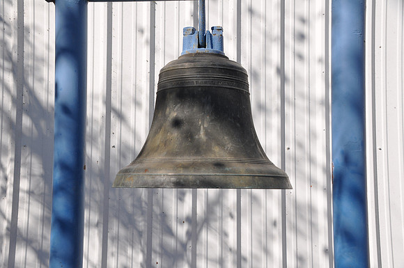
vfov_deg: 28.0
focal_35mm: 48
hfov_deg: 41.2
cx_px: 202
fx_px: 538
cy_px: 134
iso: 200
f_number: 9
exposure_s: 1/400
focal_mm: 32
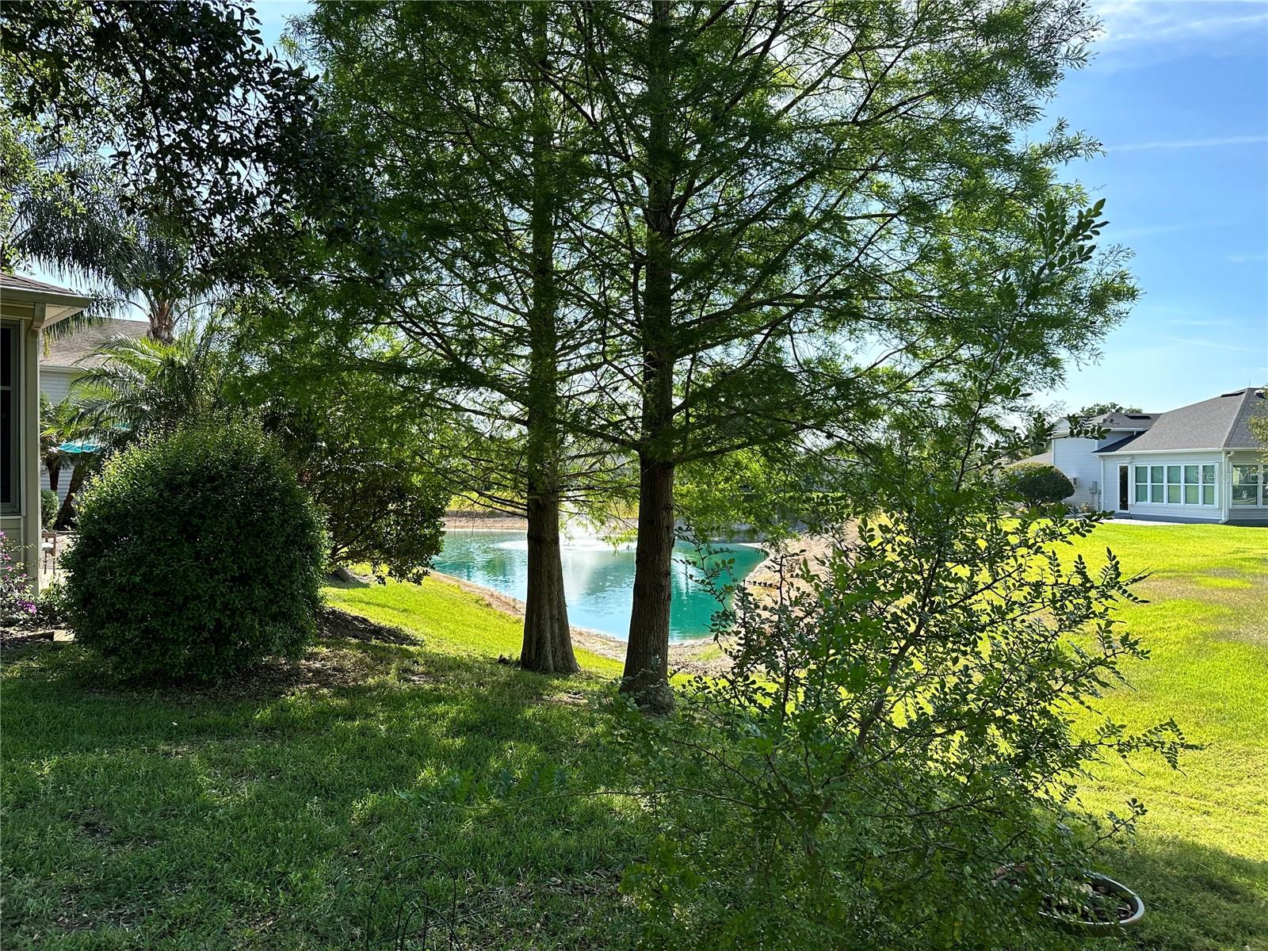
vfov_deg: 56.8
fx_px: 879
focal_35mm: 24
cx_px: 634
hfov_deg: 71.6
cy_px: 476
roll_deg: +0.1
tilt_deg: +0.3
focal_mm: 6.86
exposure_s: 1/1721
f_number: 1.78
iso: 80
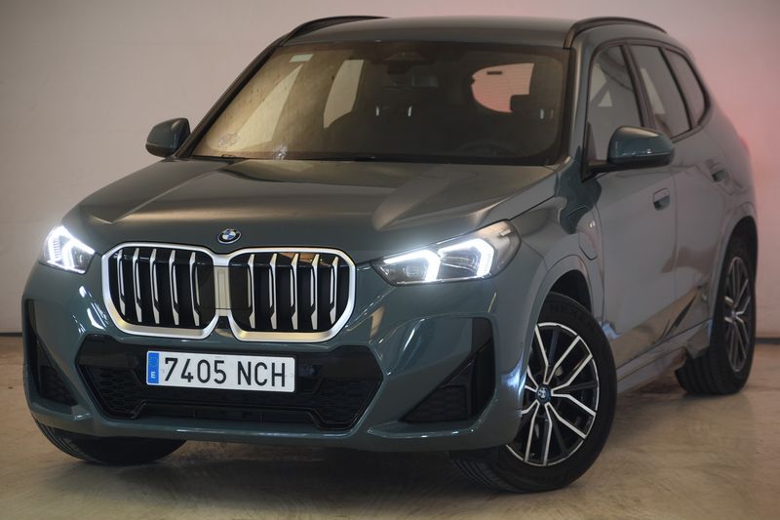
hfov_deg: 16.1
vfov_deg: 10.8
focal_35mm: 127
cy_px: 260
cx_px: 390
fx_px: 2751
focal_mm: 85
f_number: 4.2
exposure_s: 1/6
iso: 100
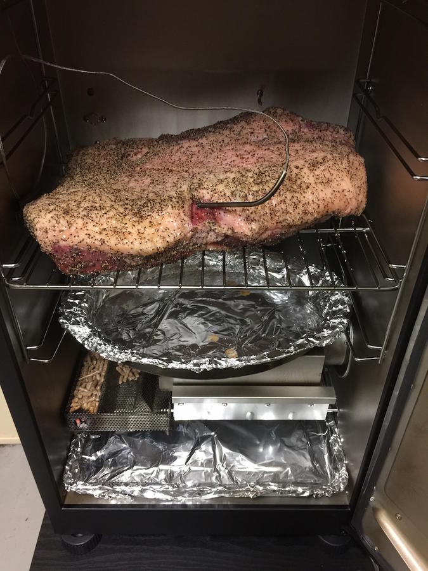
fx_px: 478
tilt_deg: -37.5
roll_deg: +1.7
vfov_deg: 61.7
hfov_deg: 48.2
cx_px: 214
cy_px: 286
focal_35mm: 29
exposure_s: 1/10
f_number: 2.2
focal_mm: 4.15
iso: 125
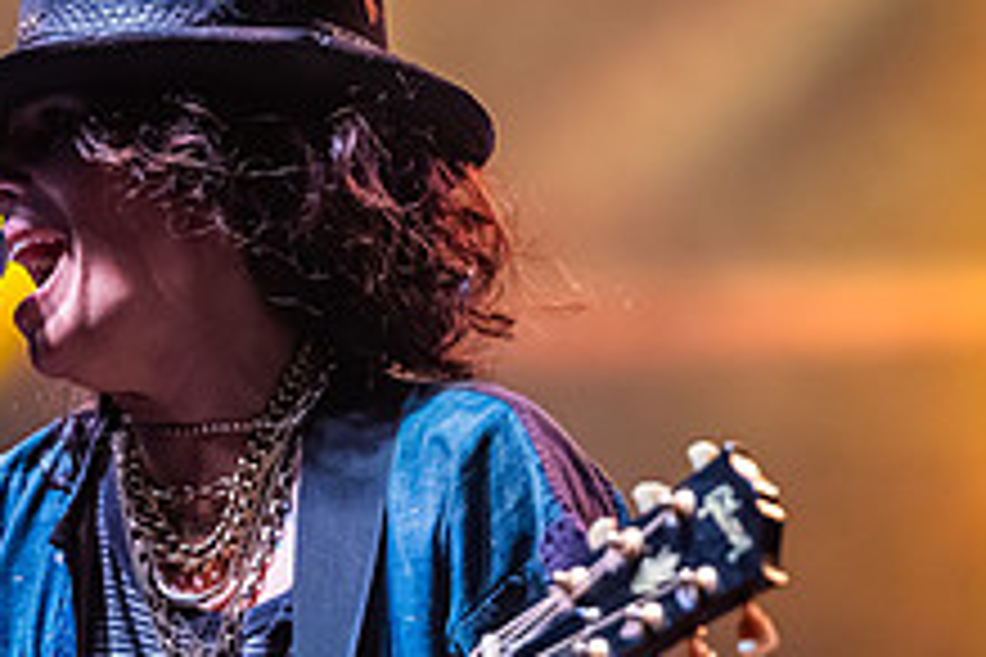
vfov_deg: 4.2
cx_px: 311
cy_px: 466
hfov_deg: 6.2
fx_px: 9065
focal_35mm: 331
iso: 2000
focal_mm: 125
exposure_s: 1/500
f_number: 2.8
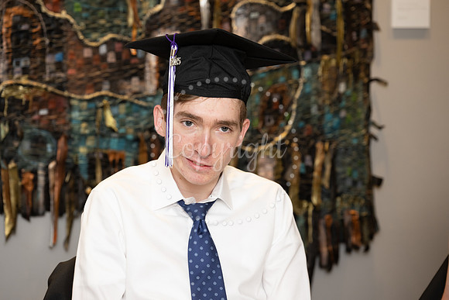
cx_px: 224
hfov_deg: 17.1
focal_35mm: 120
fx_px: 1497
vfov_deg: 11.4
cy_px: 150
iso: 640
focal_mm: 120
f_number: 5.6
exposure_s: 1/80
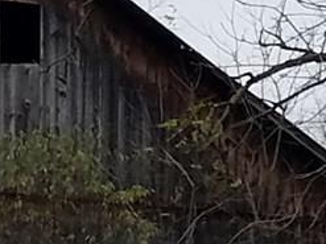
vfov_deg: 13.3
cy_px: 288
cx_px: -75
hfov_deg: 17.3
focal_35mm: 108
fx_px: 1017
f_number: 1.7
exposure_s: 1/120
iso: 80
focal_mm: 4.2
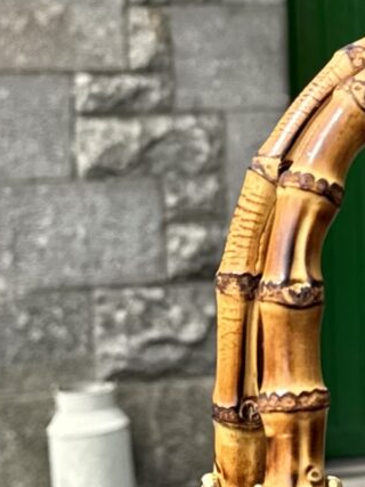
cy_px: 140
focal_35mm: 144
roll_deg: +1.5
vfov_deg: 13.7
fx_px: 2026
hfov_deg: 10.1
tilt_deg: -0.4
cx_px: 440
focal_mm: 6.76
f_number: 1.78
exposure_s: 1/1560
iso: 80
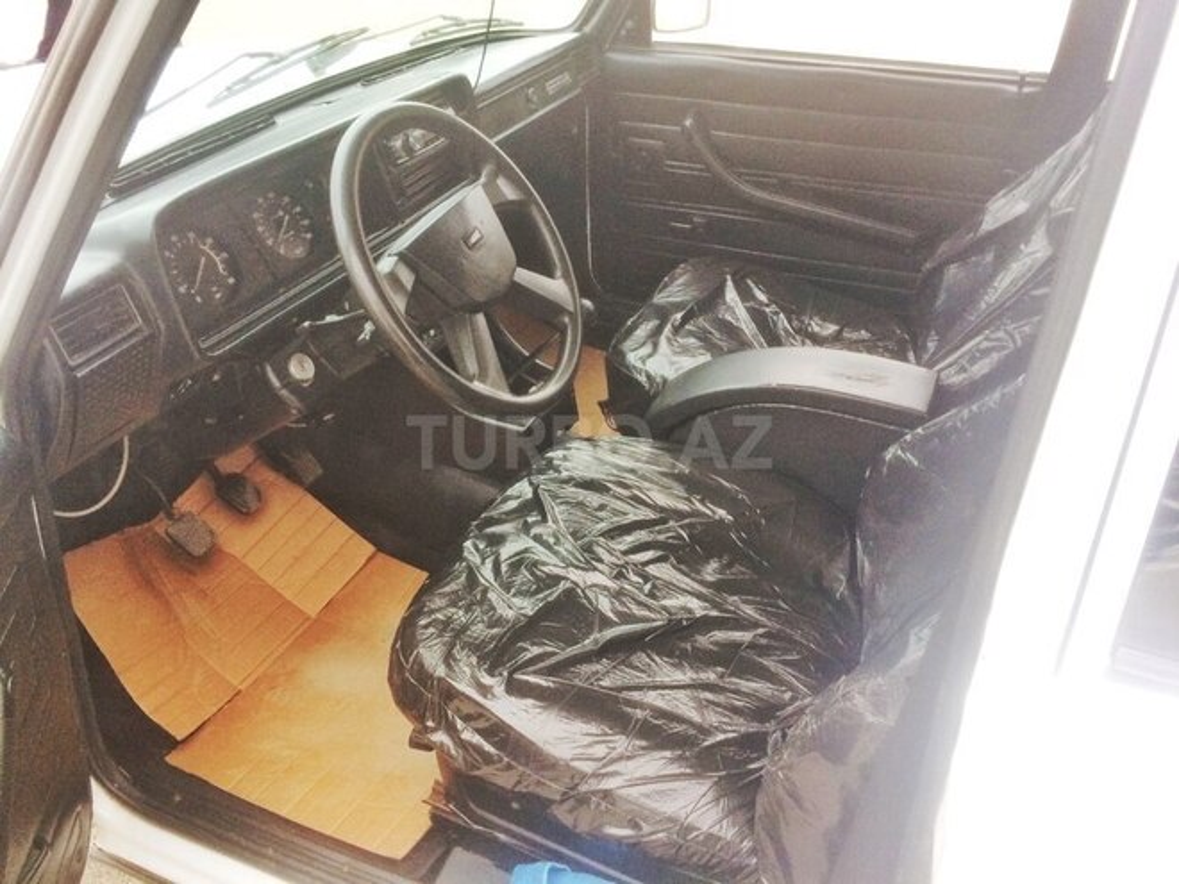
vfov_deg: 48.2
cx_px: 590
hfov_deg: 61.7
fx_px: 988
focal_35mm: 29
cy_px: 442
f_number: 2.2
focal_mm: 4.15
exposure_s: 1/33
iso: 50
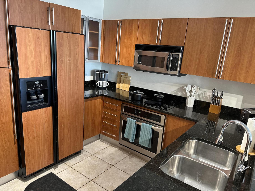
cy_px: 99
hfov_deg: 67.3
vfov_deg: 53.1
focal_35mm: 26
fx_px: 192
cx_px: 125
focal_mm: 6.86
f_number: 1.78
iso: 250
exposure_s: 1/60
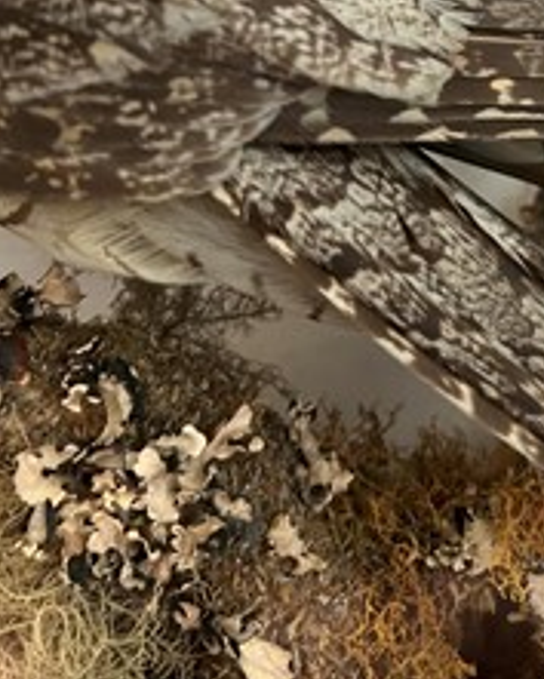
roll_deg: +4.3
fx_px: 925
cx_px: 409
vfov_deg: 37.6
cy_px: 68
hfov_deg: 32.2
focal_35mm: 46
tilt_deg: -13.9
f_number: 1.6
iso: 400
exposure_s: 1/60
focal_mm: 5.1
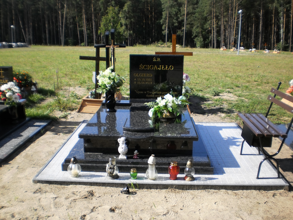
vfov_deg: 39.7
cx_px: 146
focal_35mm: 36
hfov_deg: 51.4
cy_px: 110
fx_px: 305
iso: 100
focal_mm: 6.3
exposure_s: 1/640
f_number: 3.1
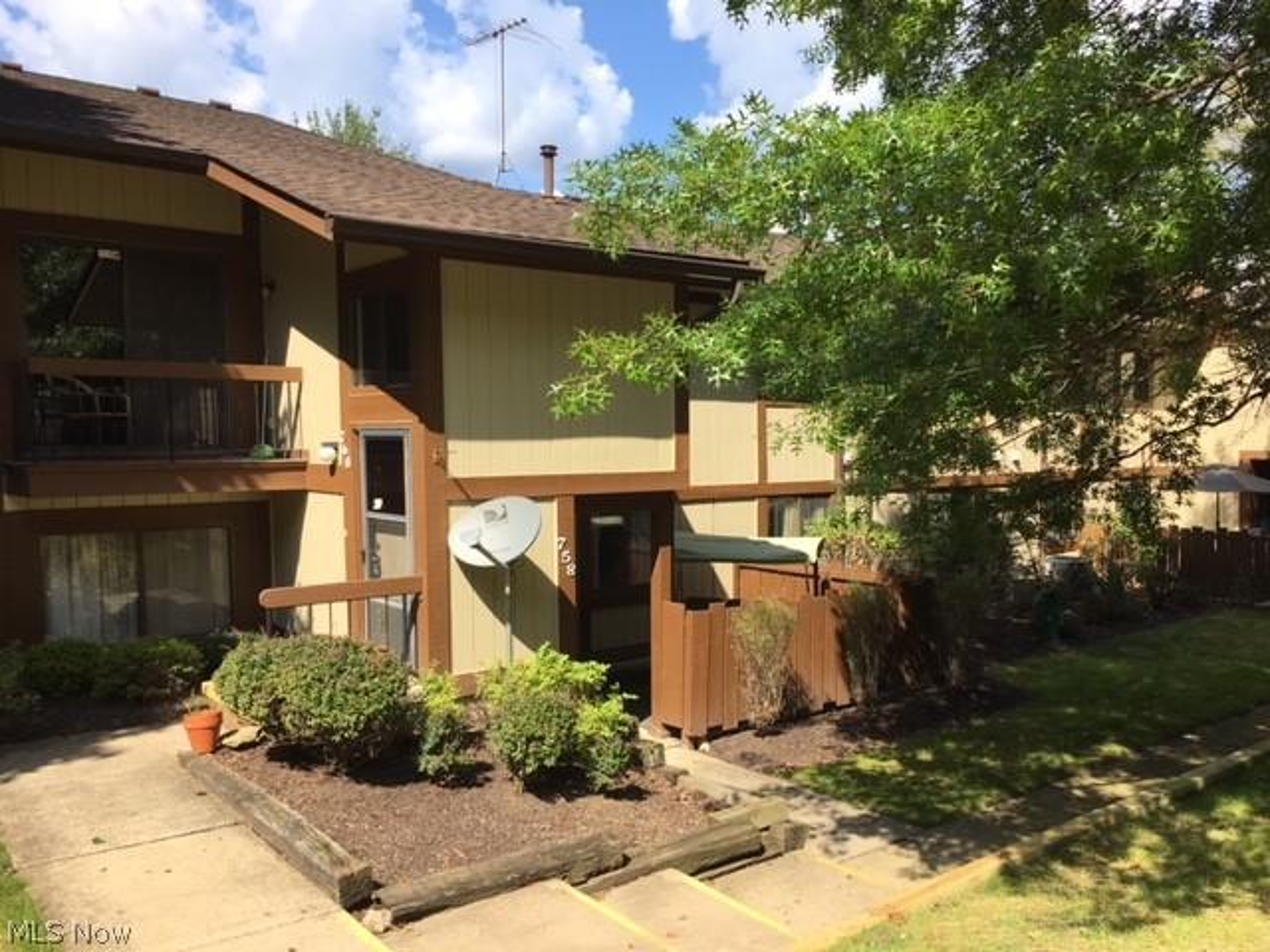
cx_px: 635
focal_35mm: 29
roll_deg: -0.1
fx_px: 1064
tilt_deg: -4.6
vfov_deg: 48.2
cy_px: 476
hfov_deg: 61.7
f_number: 2.2
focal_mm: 4.15
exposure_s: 1/938
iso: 25
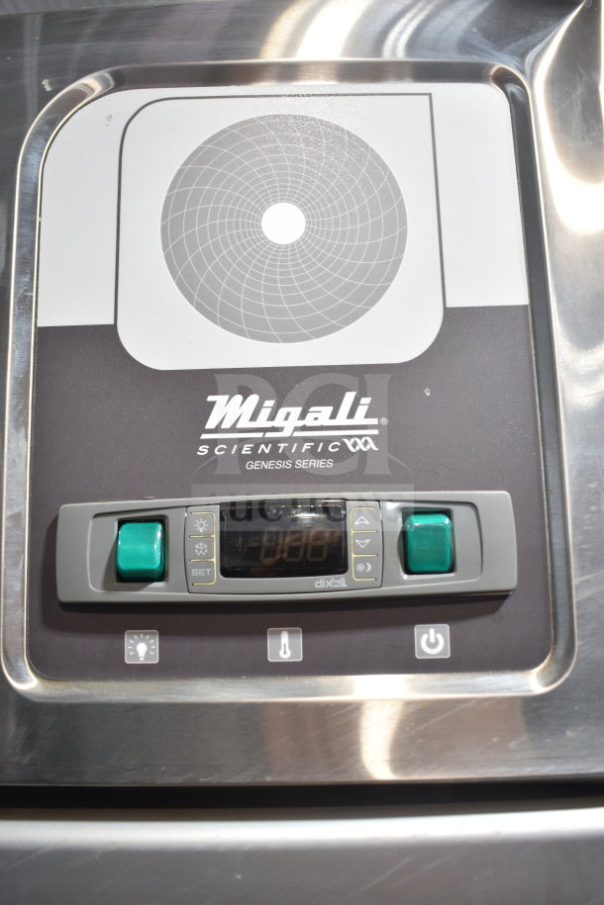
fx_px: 793
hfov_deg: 41.7
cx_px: 302
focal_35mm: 32
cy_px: 452
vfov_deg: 59.5
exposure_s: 1/30
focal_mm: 21
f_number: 3.8
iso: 320
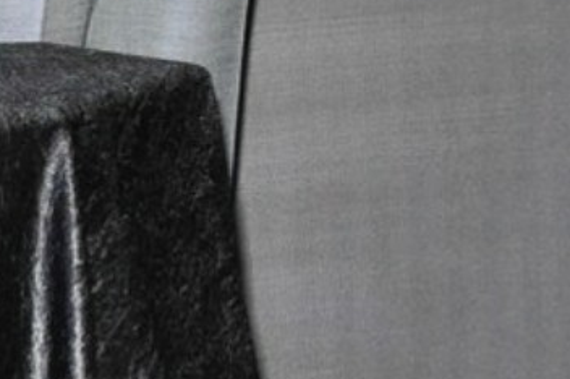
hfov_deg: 8.3
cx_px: 1247
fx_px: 3654
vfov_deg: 5.6
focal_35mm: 231
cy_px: -649
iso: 800
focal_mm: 24
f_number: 5.6
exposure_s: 1/125
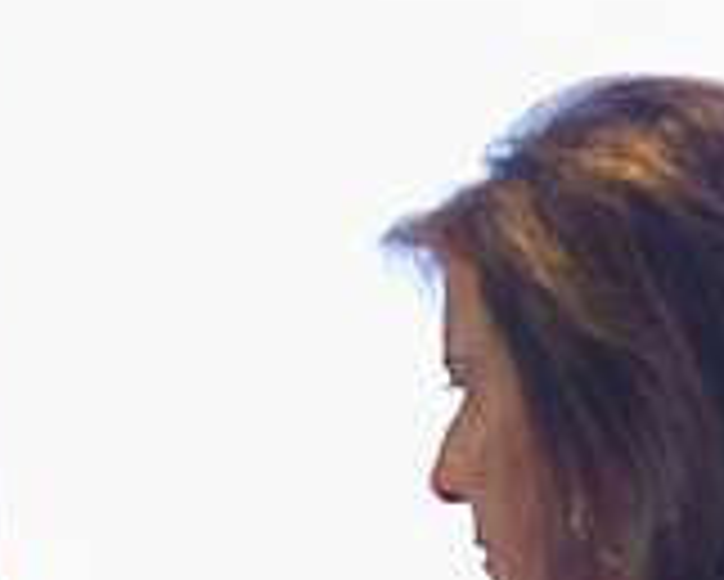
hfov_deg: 3.4
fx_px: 12307
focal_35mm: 574
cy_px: 690
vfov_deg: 2.7
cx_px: -9
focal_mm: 170
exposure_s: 1/200
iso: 1250
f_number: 3.2
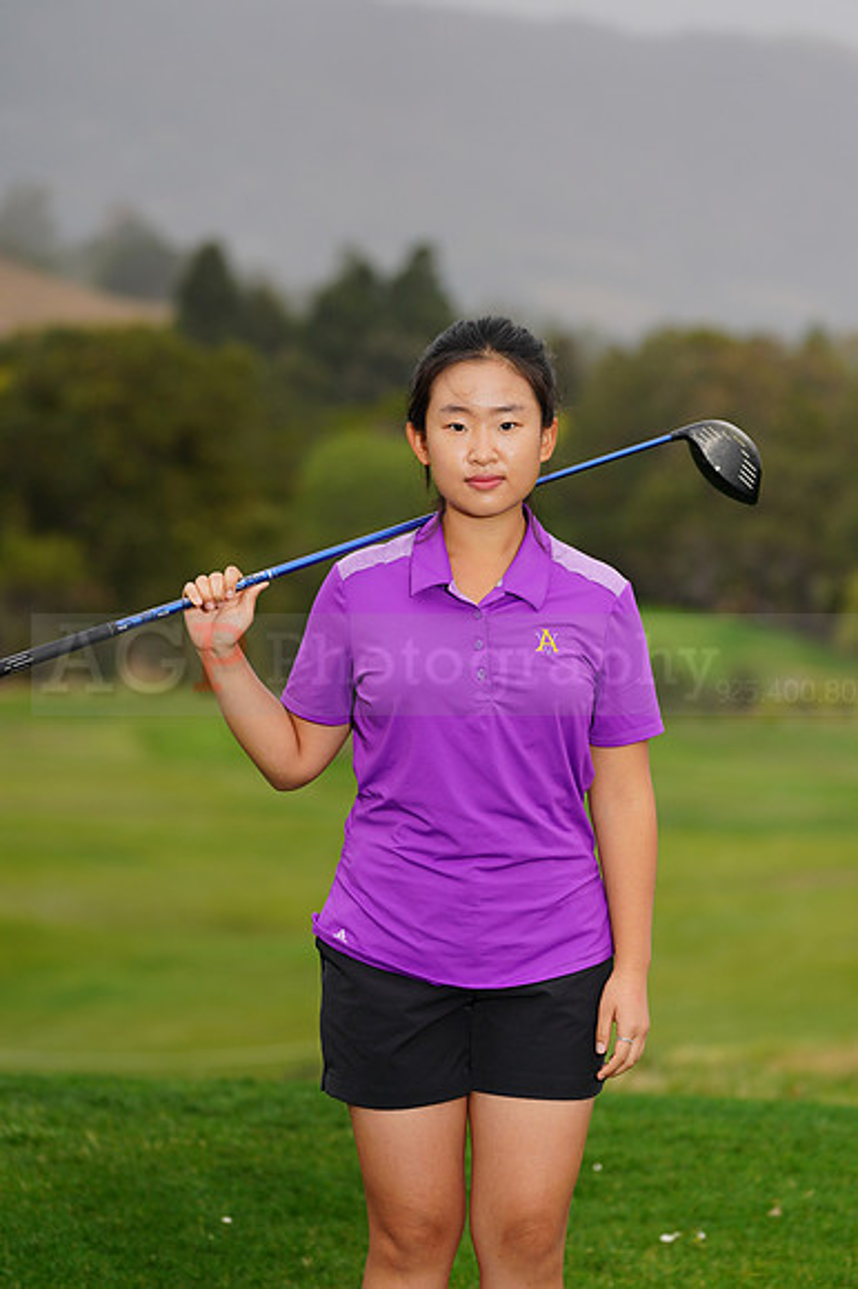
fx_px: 6335
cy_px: 644
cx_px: 429
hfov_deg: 7.7
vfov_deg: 11.6
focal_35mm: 177
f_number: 5.6
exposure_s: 1/200
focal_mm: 177
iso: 200
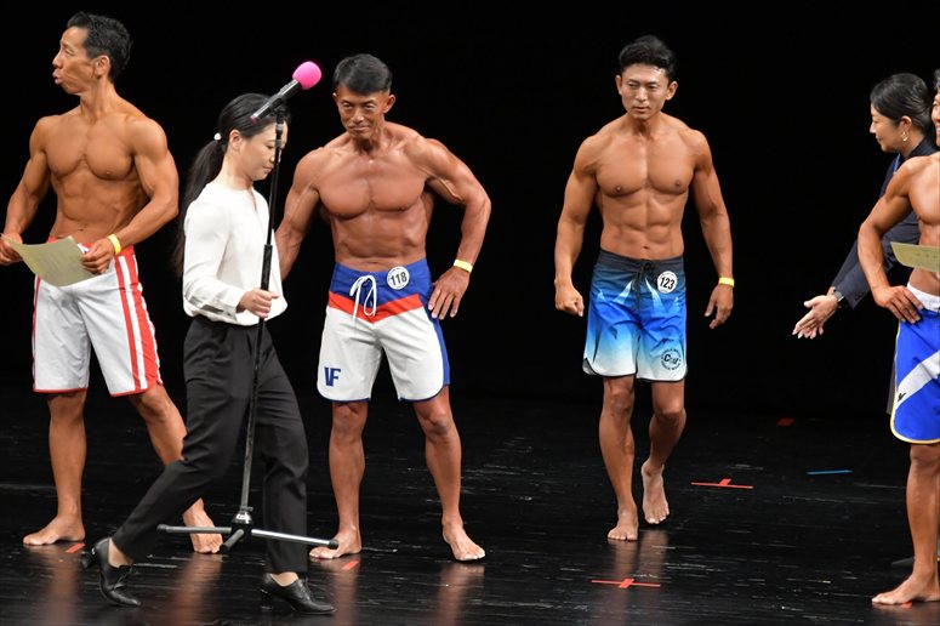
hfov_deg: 7.2
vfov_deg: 4.8
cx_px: 470
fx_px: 7438
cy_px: 313
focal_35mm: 285
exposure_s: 1/400
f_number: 5.6
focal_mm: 190
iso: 3200
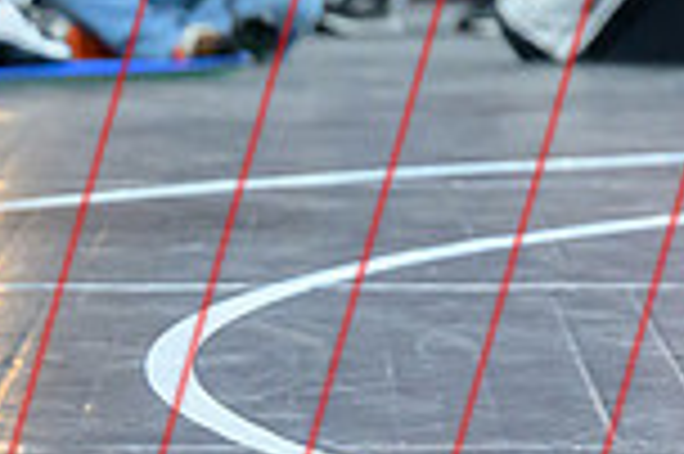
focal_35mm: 340
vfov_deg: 4.0
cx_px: 1367
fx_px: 6453
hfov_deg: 5.9
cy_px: -490
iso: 5600
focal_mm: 79
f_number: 2.8
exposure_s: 1/640
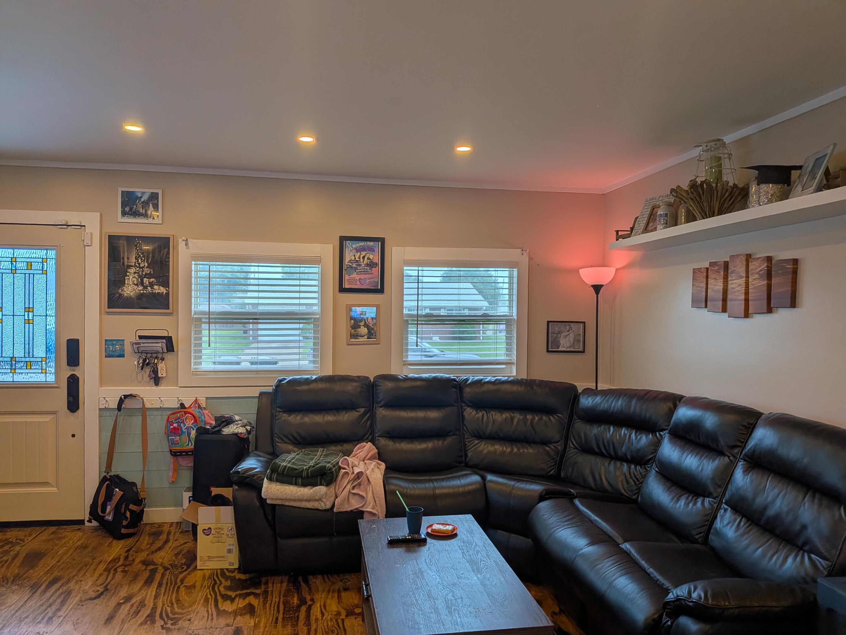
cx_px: 423
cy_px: 318
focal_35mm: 24
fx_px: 587
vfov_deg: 56.8
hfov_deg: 71.6
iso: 27
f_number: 1.7
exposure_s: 1/277
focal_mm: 4.53
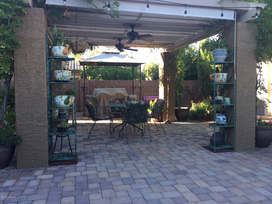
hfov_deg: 61.7
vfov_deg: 48.2
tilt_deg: -1.7
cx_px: 136
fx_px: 228
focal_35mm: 29
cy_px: 102
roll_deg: -0.8
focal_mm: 4.15
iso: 40
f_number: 2.2
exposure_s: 1/120
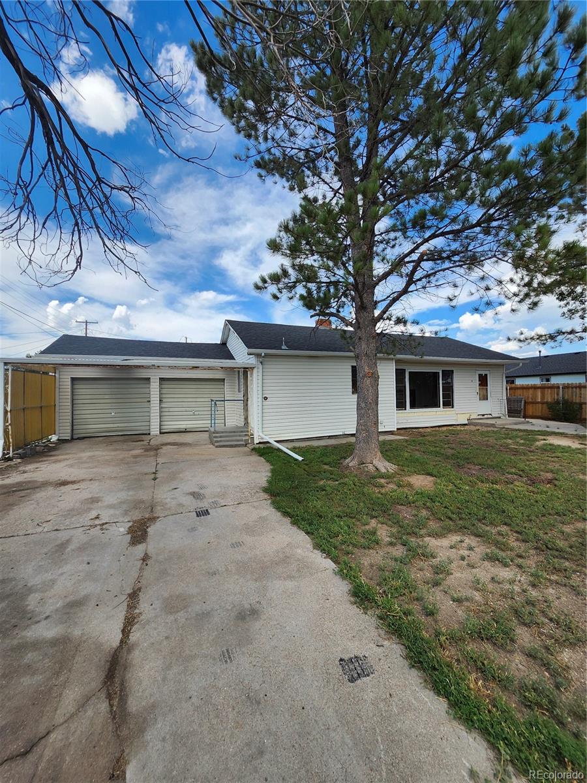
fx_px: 294
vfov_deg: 106.2
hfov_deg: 89.9
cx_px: 294
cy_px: 392
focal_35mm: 13
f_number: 2.2
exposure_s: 1/1148
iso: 40
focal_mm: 1.74
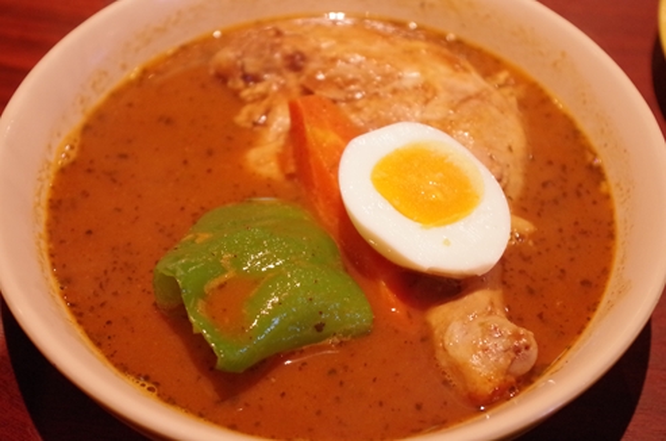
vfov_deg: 25.6
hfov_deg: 37.9
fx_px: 969
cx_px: 333
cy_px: 220
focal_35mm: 52
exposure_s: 1/50
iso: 3200
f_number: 4.5
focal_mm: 35
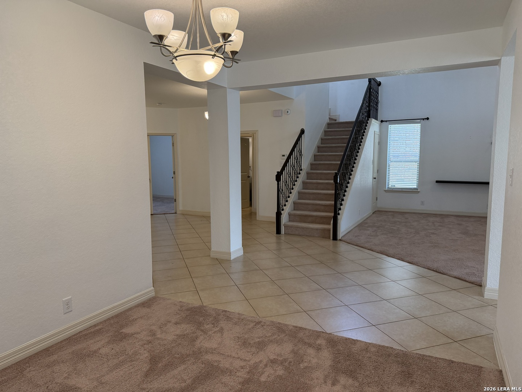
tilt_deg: -6.3
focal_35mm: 24
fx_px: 362
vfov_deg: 56.8
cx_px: 261
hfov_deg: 71.6
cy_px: 196
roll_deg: +1.0
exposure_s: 1/176
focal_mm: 6.76
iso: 200
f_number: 1.78
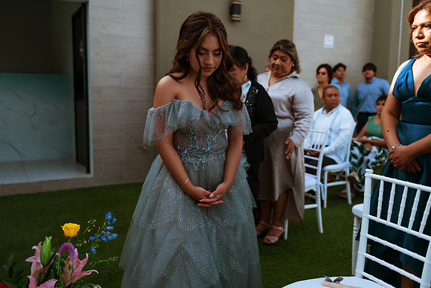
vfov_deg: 38.9
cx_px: 216
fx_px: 407
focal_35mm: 34
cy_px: 144
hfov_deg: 55.8
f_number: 2.8
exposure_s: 1/800
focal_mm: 34
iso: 100
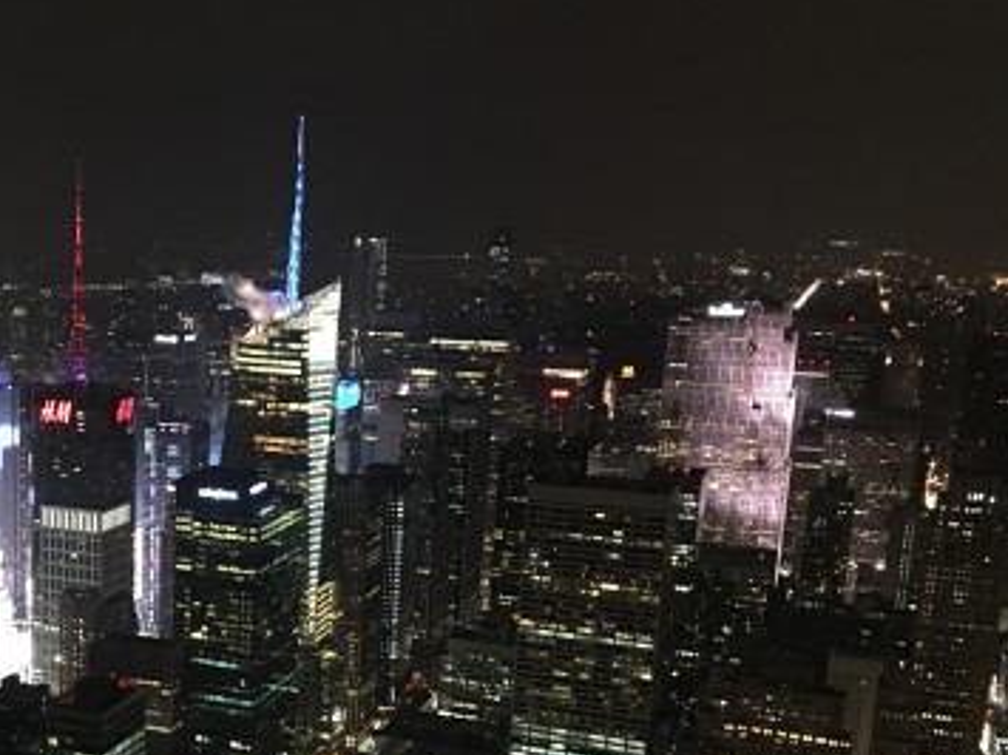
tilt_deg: -12.1
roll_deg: -0.8
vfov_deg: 29.2
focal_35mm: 49
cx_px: 165
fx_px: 1426
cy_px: 573
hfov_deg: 37.2
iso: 125
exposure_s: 1/4
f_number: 2.2
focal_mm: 4.15
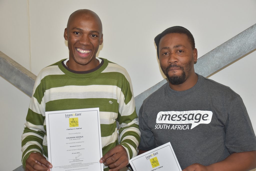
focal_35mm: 51
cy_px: 86
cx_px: 128
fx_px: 363
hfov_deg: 38.9
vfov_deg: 26.5
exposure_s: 1/80
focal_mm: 34
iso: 800
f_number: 4.5
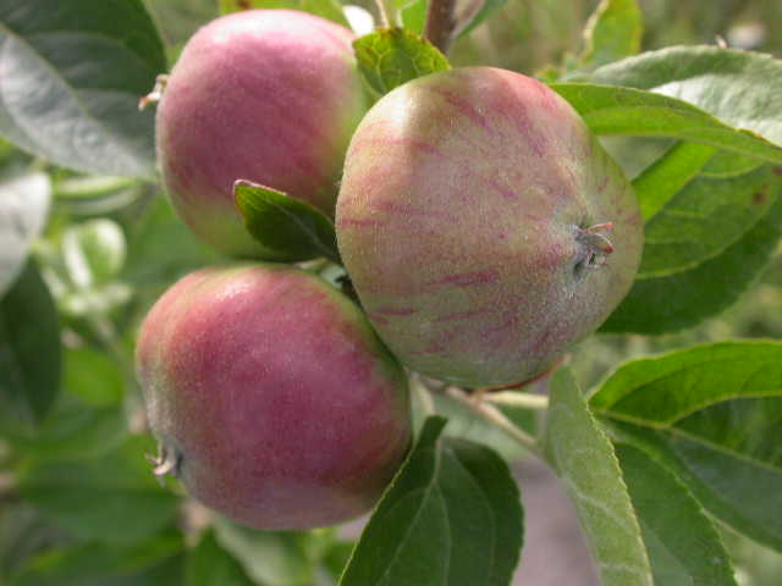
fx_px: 1017
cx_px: 391
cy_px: 293
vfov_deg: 32.2
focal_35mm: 45
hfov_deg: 42.1
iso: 100
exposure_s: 1/119
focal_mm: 9.3
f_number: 3.9
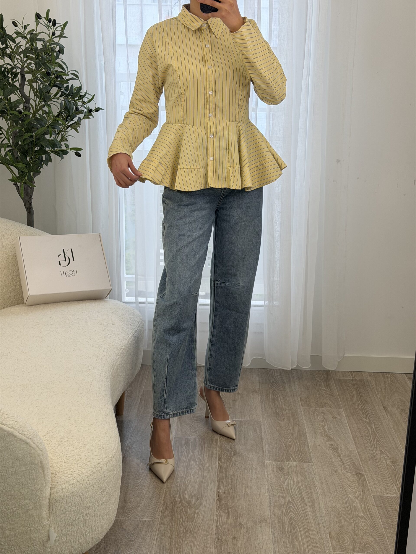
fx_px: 769
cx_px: 208
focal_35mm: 48
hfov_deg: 30.3
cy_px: 277
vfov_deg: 39.7
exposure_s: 1/100
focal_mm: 6.76
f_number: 1.78
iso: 50
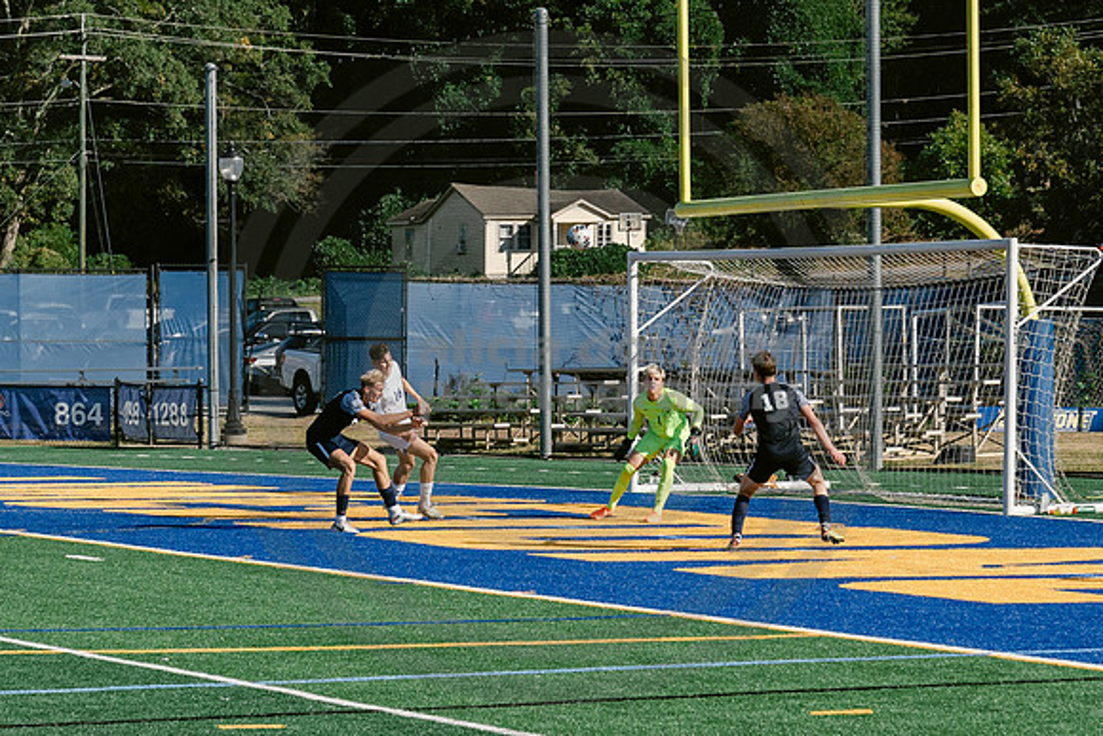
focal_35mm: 158
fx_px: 4838
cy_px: 505
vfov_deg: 8.7
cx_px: 520
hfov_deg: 13.0
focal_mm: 70
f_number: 5.6
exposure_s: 1/3200
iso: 640
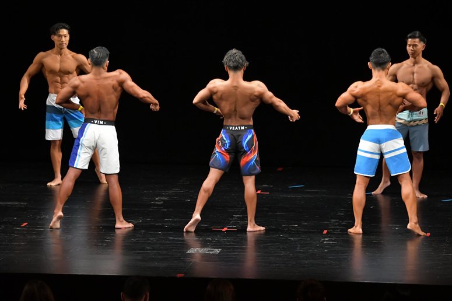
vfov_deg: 6.8
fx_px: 2535
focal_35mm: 202
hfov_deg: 10.2
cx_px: 226
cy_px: 150
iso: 3200
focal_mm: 135
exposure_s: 1/400
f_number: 5.6
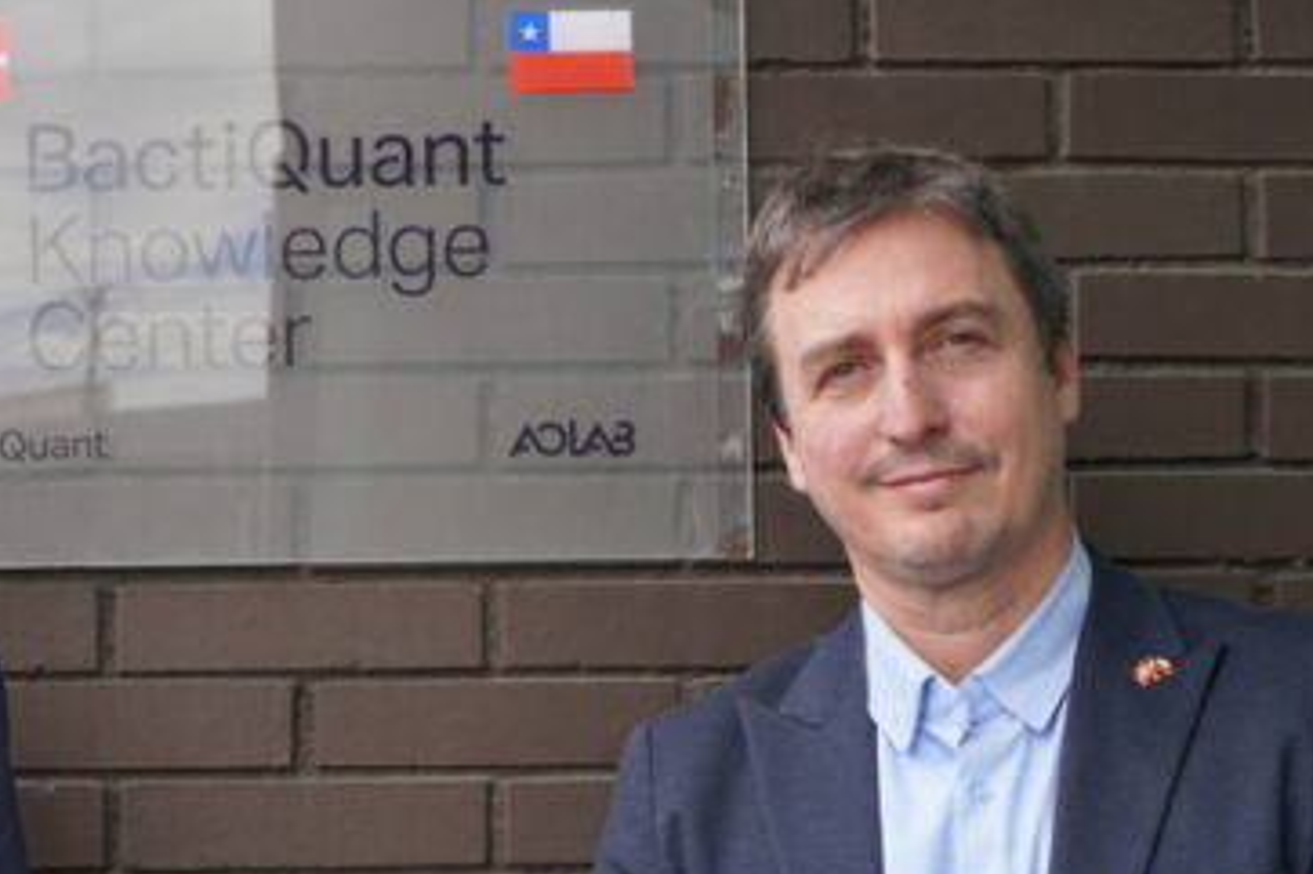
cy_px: 783
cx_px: 312
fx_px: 3171
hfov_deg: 23.1
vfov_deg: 15.5
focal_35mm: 87
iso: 100
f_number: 4
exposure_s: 1/200
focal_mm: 28
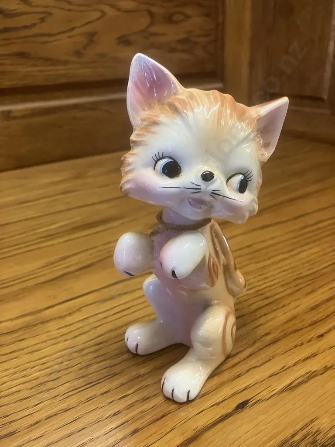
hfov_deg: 49.7
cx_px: 168
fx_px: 361
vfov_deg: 63.4
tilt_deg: -23.1
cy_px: 224
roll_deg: +3.2
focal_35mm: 28
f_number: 1.8
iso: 200
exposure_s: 1/50
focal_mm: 3.99
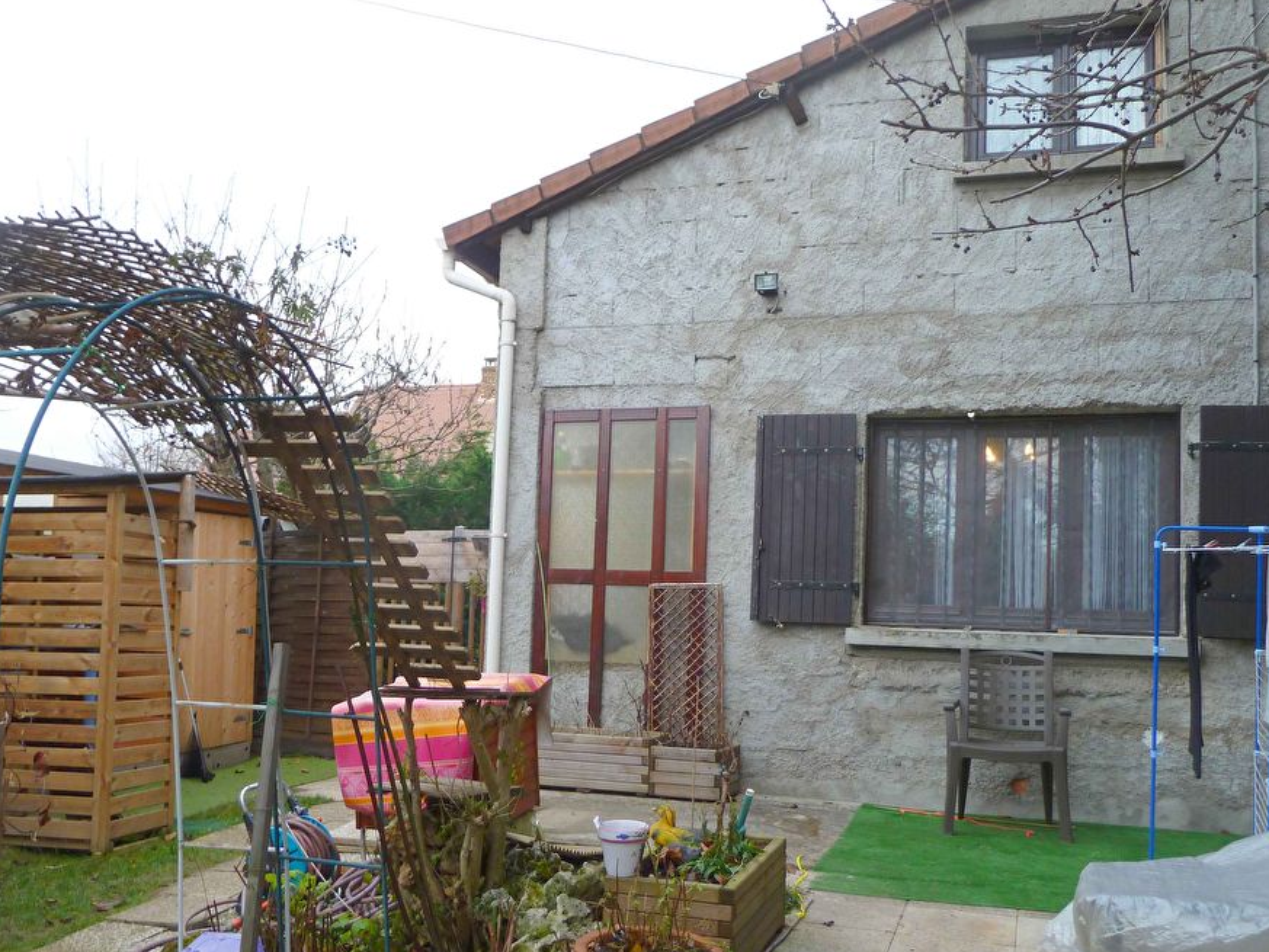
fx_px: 1247
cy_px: 546
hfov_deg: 53.9
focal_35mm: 34
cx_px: 579
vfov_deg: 41.7
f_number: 3.4
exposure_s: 1/40
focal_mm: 4.7
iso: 80
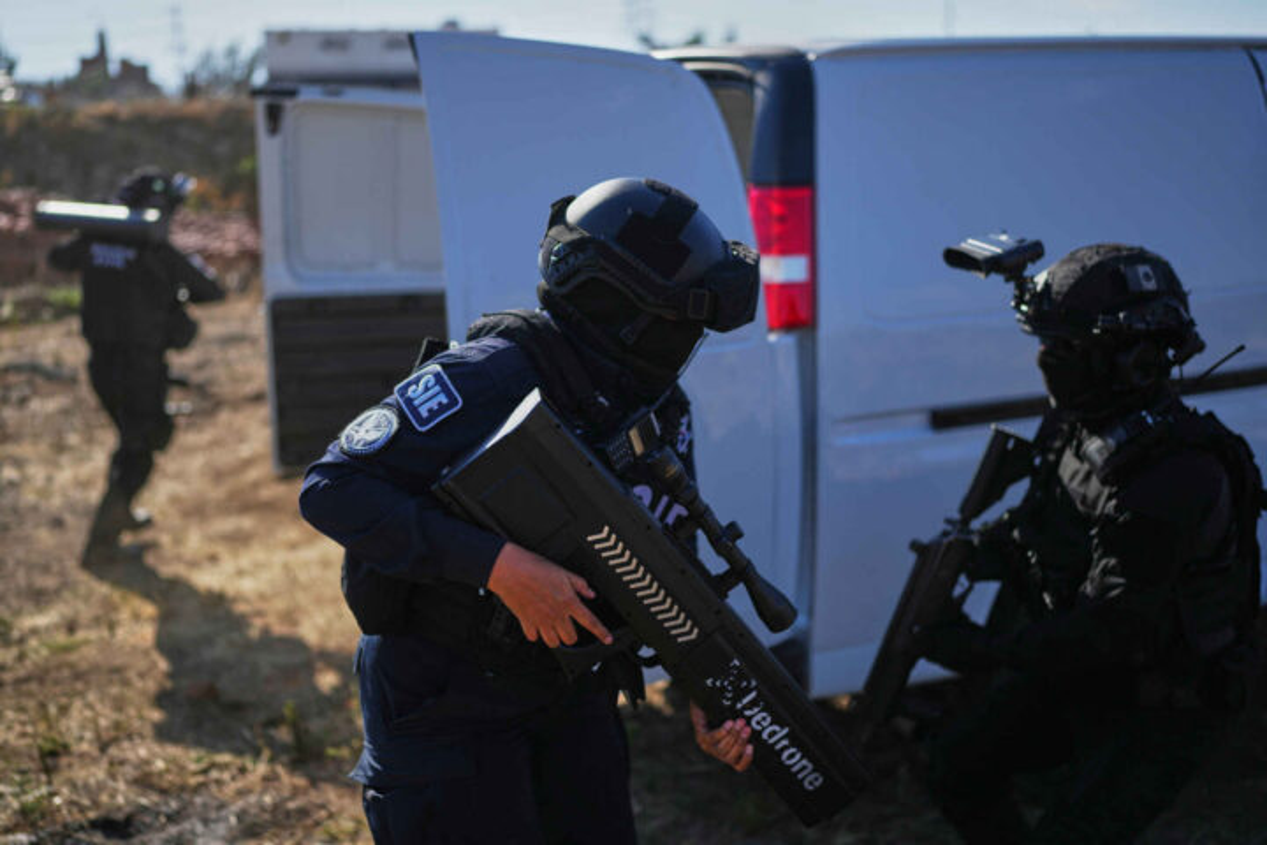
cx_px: 634
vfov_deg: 37.9
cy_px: 422
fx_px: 1232
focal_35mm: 35
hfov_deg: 54.4
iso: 50
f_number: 1.4
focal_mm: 35
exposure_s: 1/5000
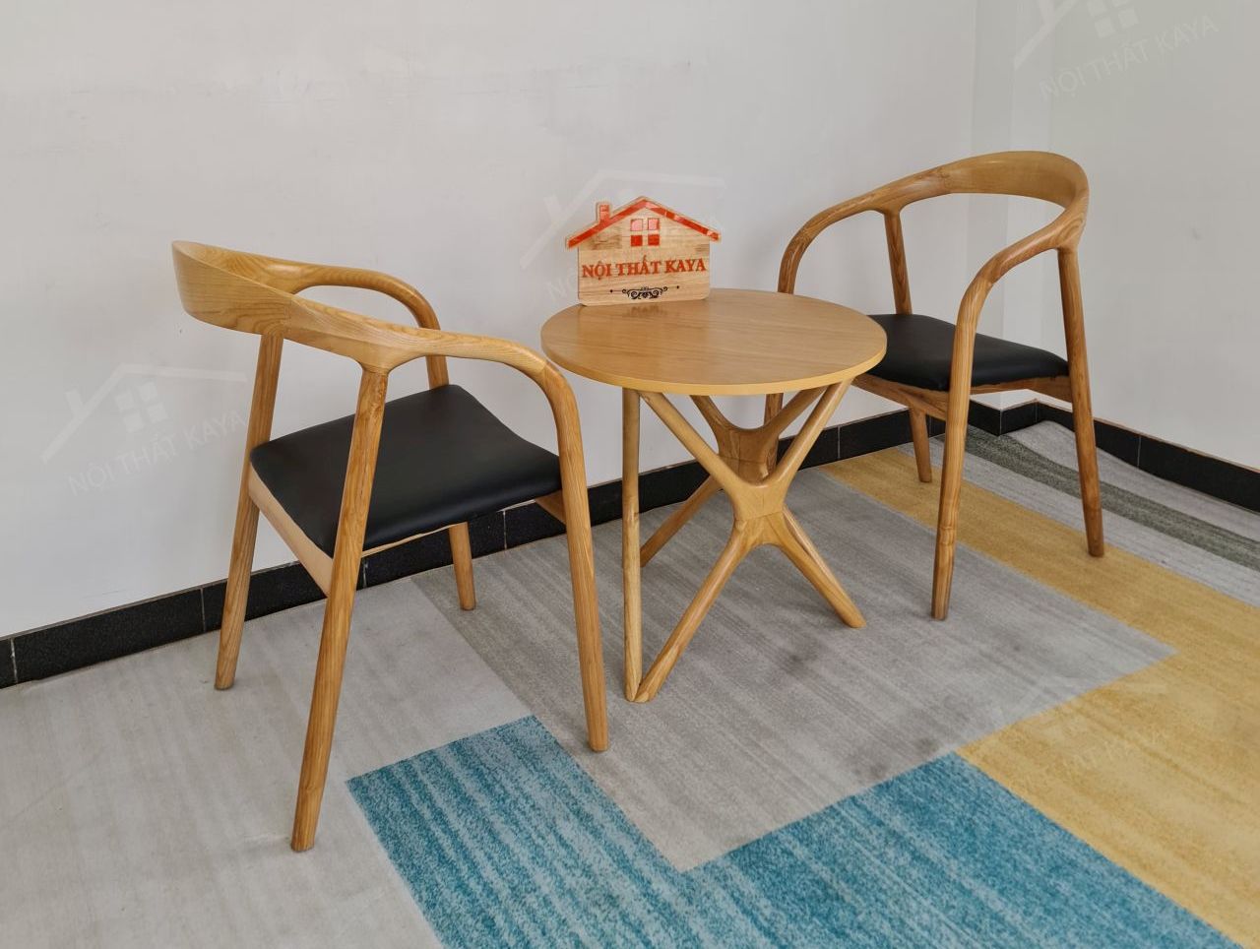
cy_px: 474
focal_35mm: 25
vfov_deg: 55.0
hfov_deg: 69.3
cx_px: 630
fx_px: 911
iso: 50
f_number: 1.8
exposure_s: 1/100
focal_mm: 7
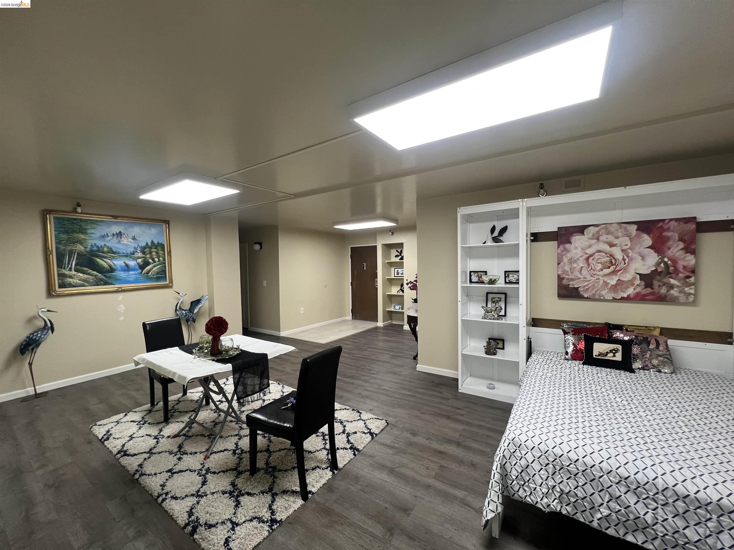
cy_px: 275
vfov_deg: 89.9
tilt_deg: -2.3
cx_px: 367
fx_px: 276
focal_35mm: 13
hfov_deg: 106.2
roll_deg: +1.7
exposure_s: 1/120
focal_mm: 1.57
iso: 250
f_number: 1.8
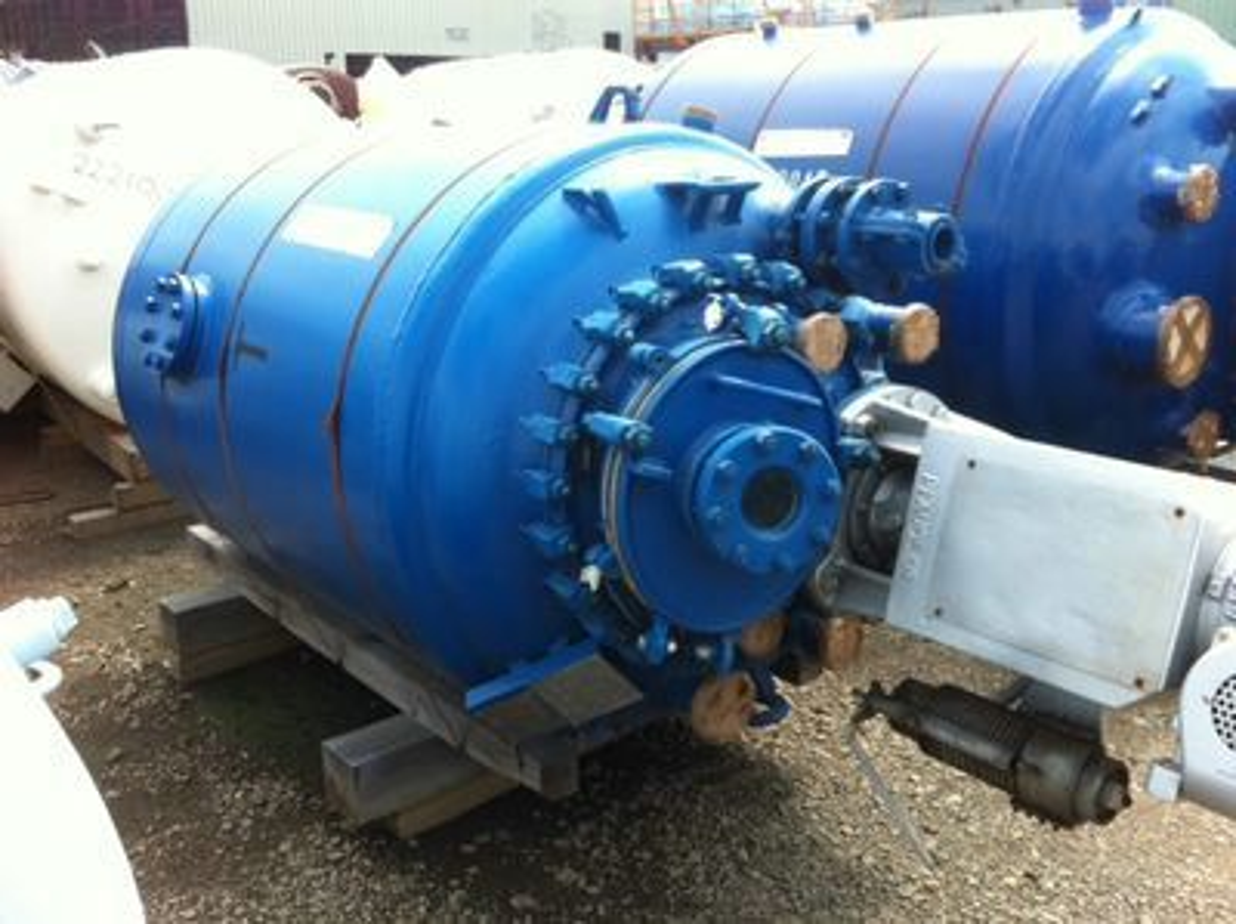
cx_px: 618
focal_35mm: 35
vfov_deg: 40.6
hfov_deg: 52.7
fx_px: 1248
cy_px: 462
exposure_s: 1/402
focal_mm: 3.85
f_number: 2.8
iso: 80
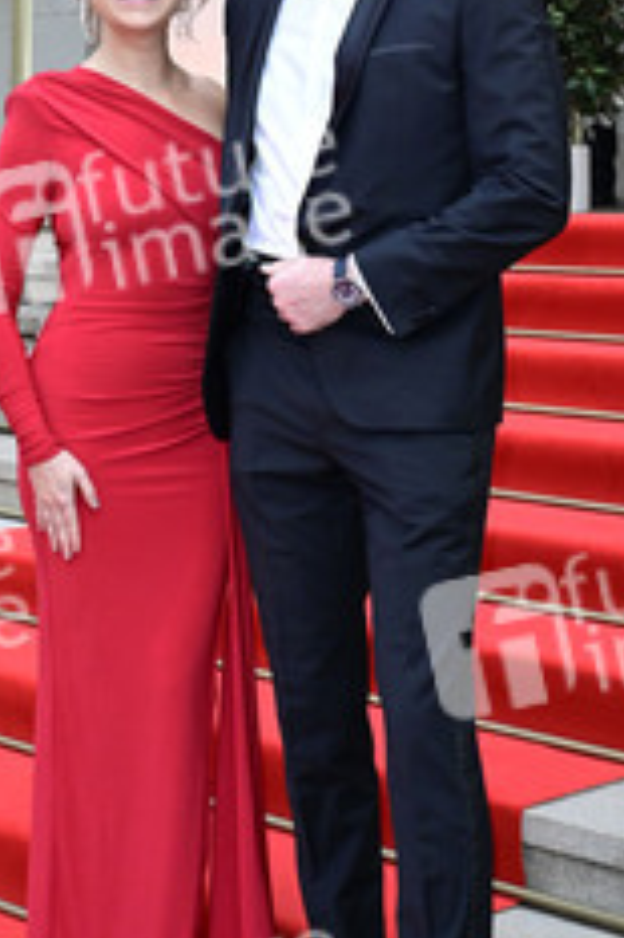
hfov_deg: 20.3
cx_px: 262
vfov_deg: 30.1
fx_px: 1744
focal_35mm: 67
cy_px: 423
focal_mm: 39
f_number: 6.3
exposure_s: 1/200
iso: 4000
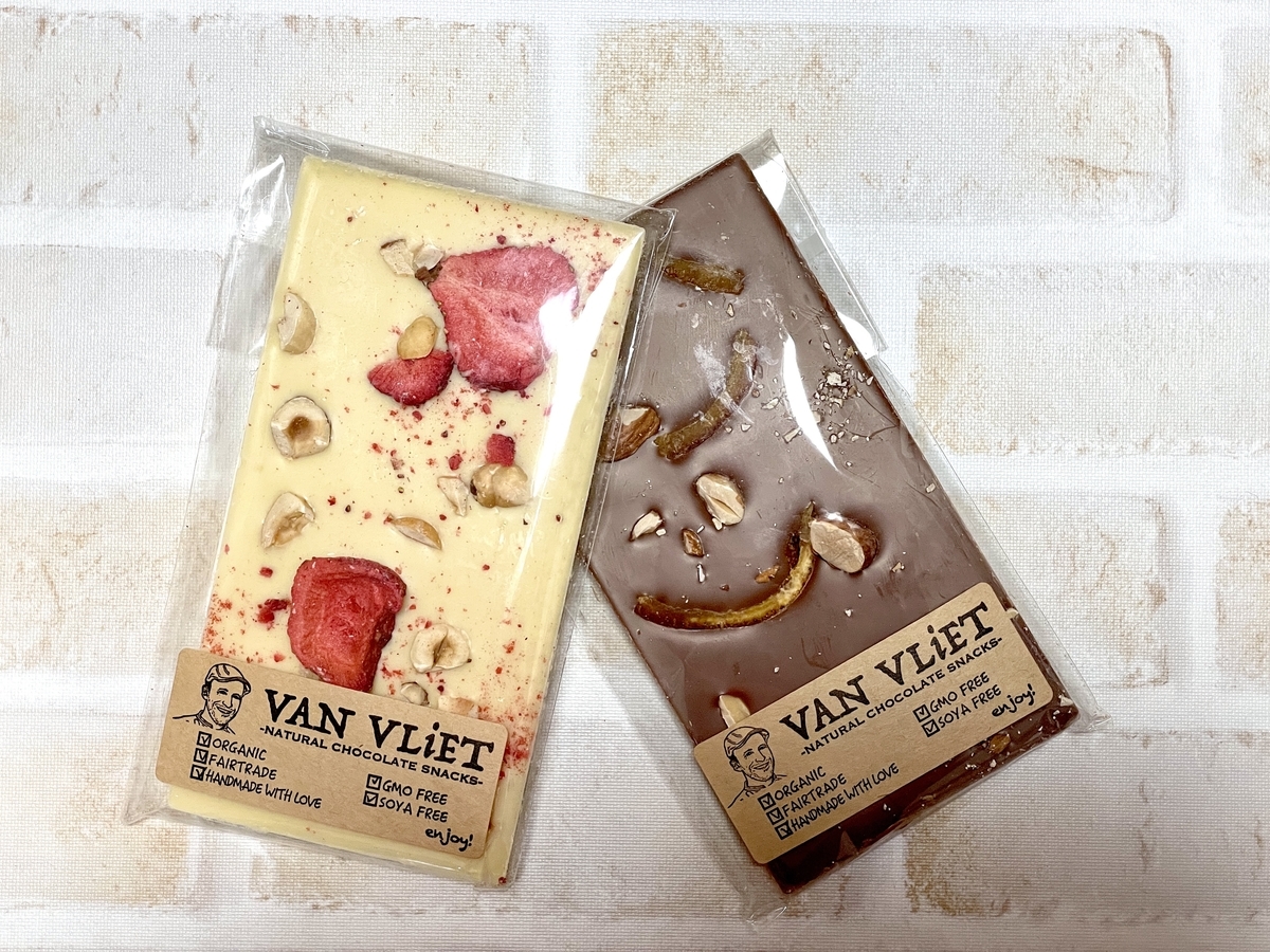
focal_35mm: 52
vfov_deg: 28.0
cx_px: 635
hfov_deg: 36.8
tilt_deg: -89.1
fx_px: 1908
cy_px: 476
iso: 125
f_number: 2
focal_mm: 6
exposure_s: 1/105
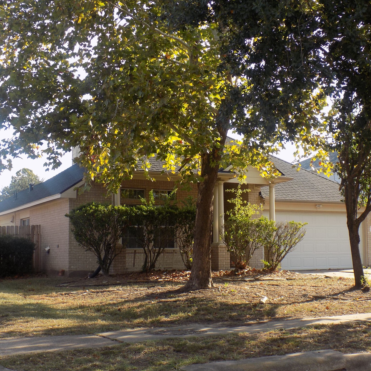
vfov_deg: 31.1
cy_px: 186
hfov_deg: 30.9
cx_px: 234
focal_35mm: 55
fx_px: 667
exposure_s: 1/250
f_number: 3.7
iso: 80
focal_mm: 8.1
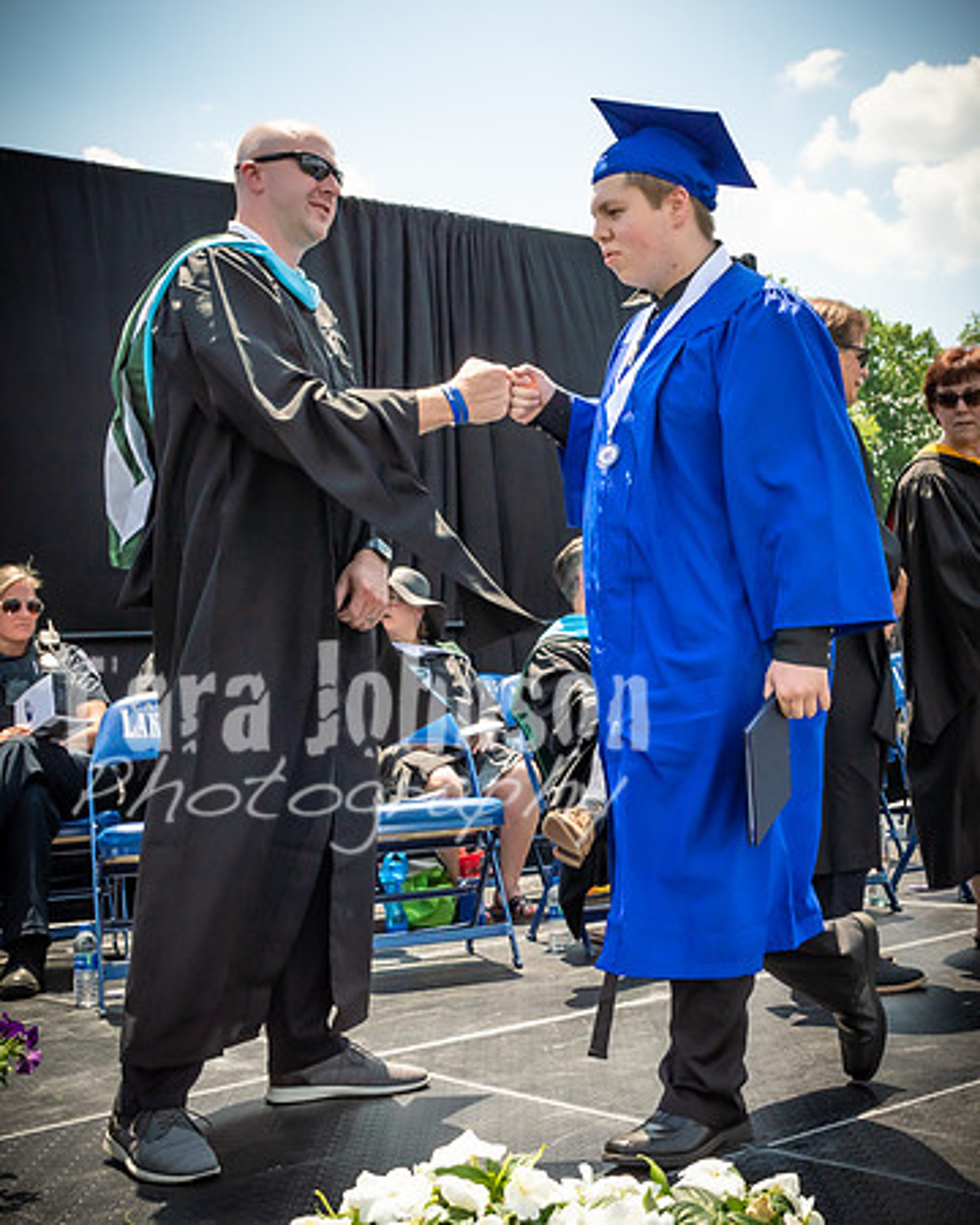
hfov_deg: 29.3
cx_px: 762
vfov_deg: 36.8
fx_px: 1839
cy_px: 612
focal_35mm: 51
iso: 200
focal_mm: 24
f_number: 7.1
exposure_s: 1/800
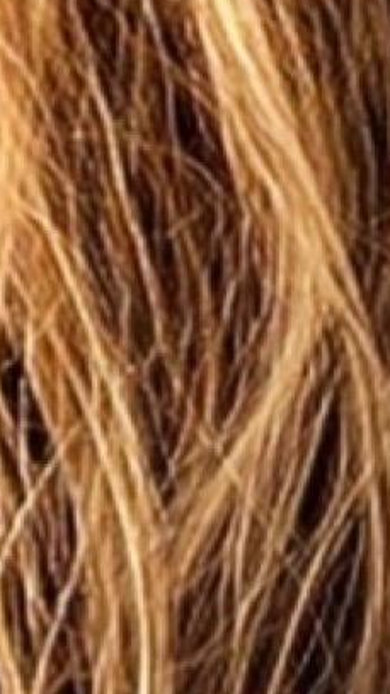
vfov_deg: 7.9
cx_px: 627
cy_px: -1073
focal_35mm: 248
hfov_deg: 4.9
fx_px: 4558
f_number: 2.2
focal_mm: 2.71
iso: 32
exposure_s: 1/356
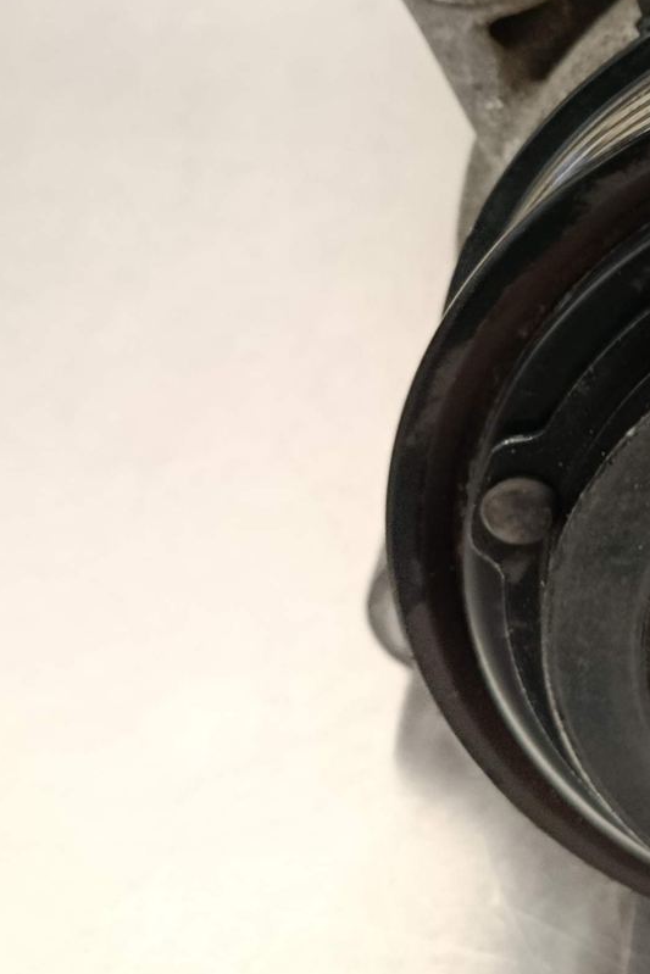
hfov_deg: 19.2
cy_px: 300
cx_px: 913
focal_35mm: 64
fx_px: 1732
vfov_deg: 31.1
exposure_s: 1/50
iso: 1282
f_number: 1.7
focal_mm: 5.24
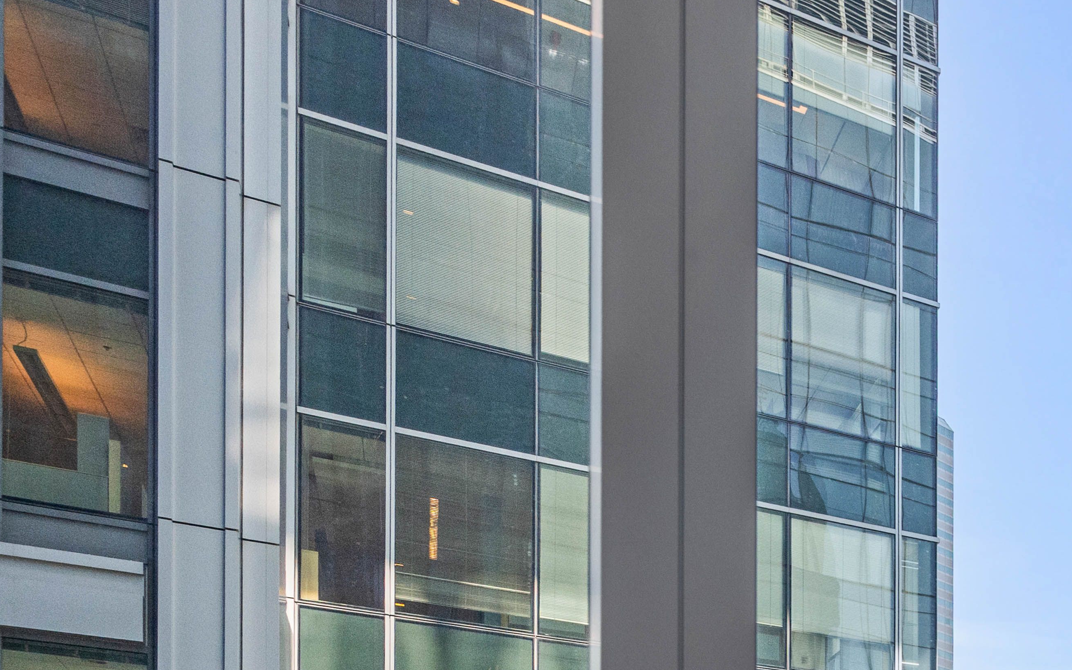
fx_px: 1449
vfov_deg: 21.6
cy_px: 1015
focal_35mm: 50
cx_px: 1671
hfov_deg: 26.6
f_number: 8
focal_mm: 15.5
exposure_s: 1/60
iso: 500
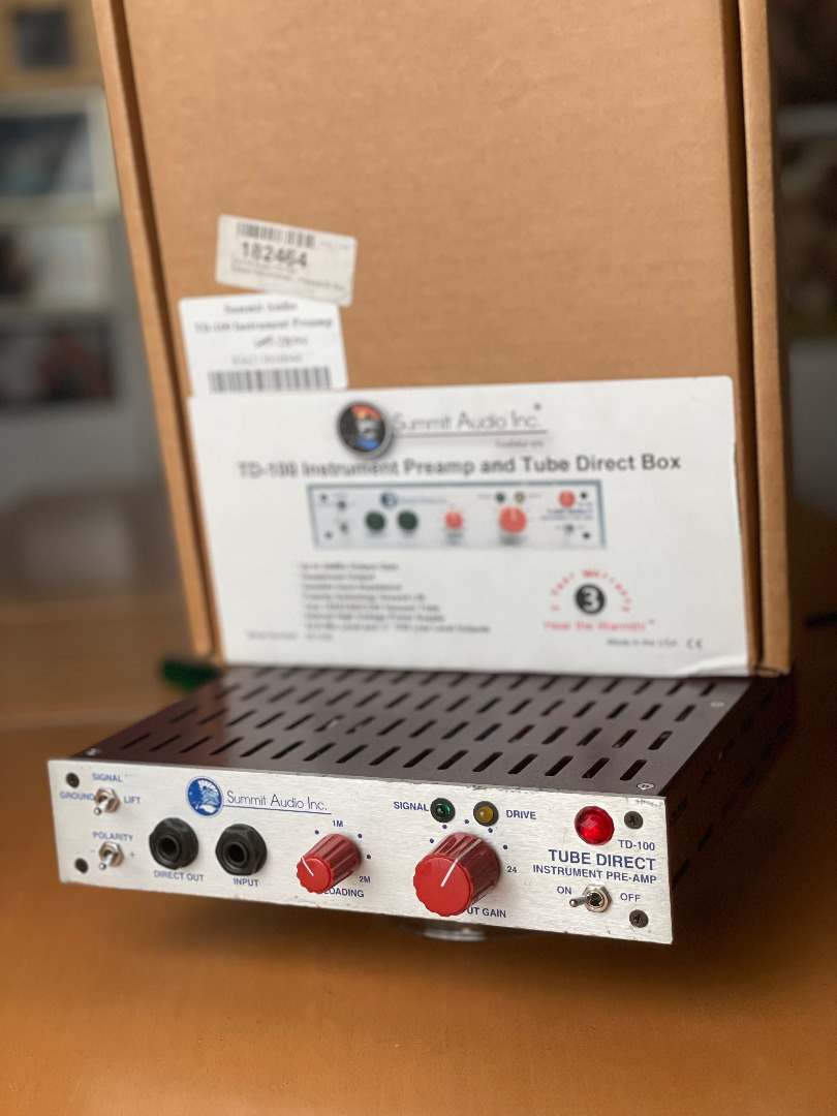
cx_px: 418
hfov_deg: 28.0
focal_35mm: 52
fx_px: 1676
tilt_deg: -9.7
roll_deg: +4.6
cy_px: 558
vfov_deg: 36.8
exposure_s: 1/122
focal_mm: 6
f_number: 2
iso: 250
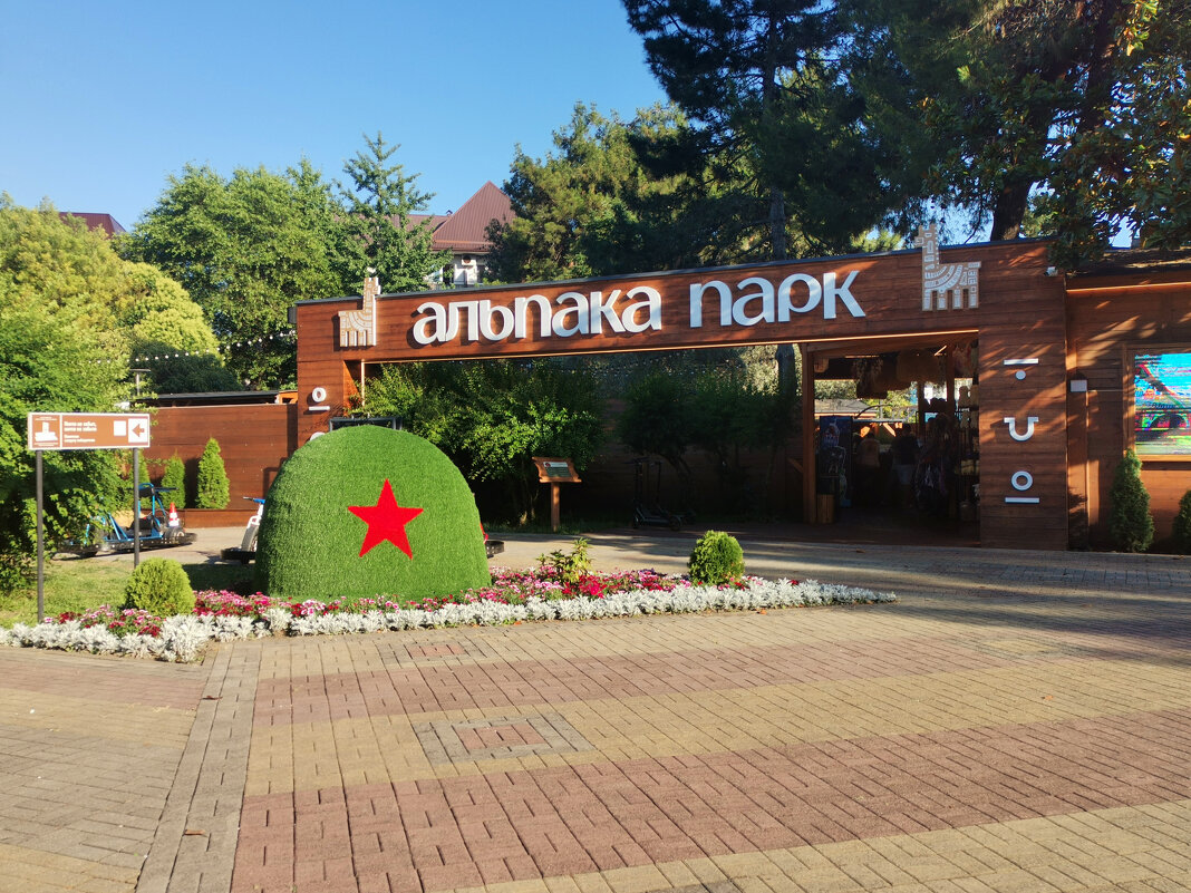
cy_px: 446
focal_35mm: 31
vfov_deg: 45.4
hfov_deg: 58.4
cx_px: 596
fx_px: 1067
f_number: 1.8
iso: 50
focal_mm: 4.75
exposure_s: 1/939
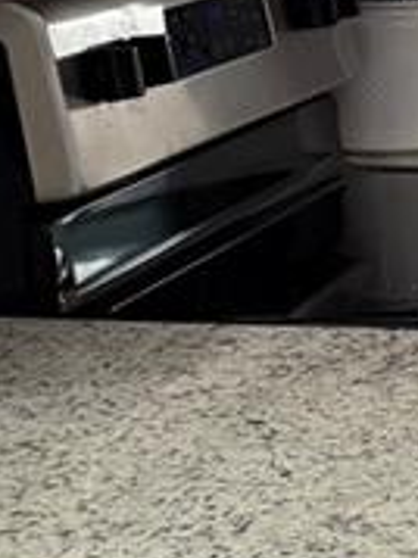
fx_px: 2595
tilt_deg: -10.6
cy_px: 228
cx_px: 1291
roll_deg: -2.3
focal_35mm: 161
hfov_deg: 7.9
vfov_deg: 12.3
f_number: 1.78
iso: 200
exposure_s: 1/238
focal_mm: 6.76
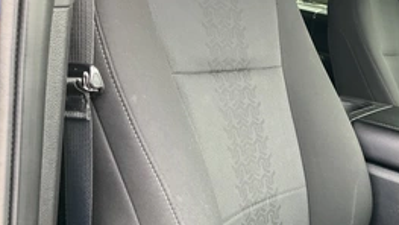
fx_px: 508
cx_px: 285
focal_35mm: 48
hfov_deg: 41.9
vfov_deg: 24.9
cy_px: 116
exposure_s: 1/69
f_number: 1.8
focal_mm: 3
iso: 64
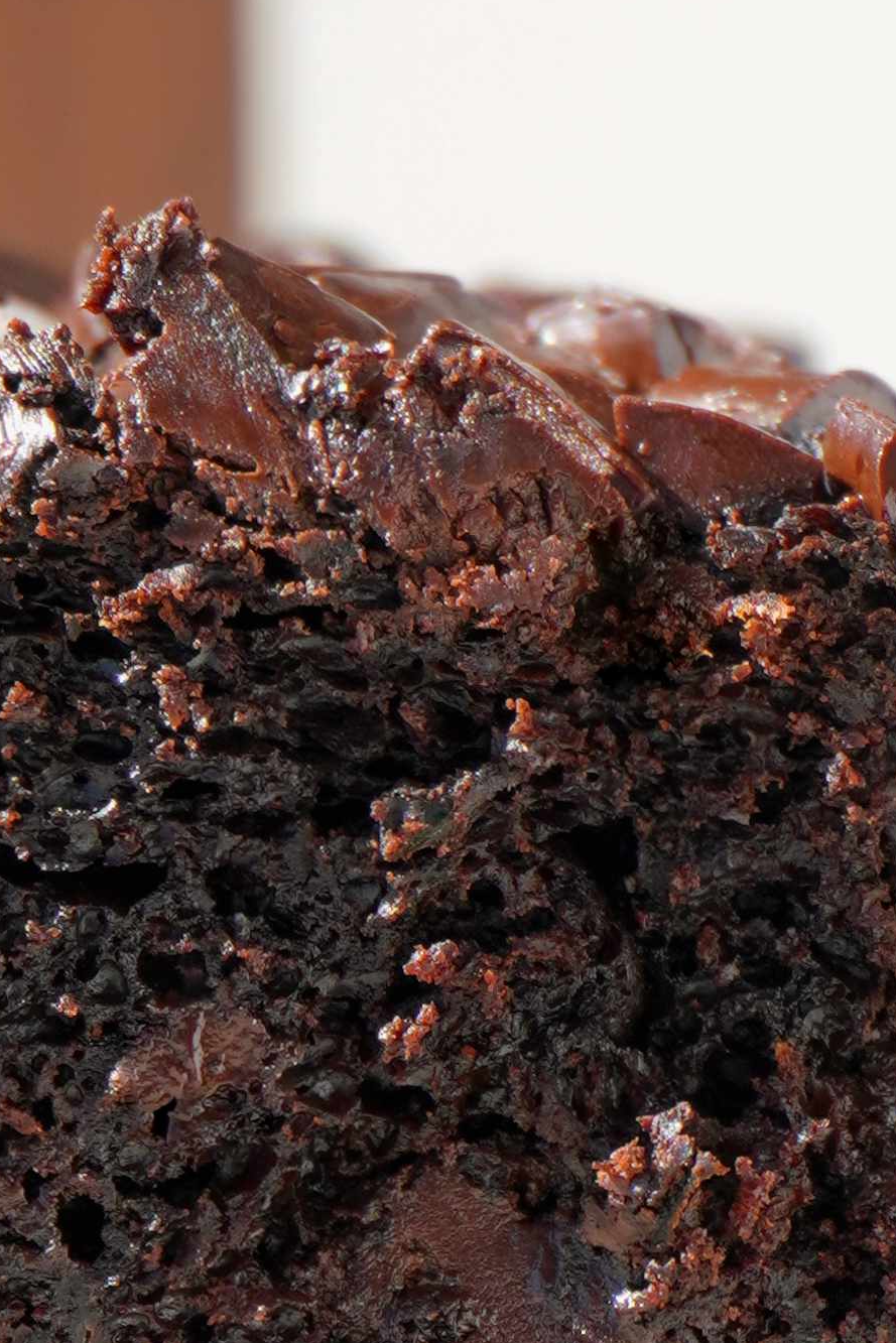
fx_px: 12540
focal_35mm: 336
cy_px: 980
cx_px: -277
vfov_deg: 6.1
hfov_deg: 4.1
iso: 100
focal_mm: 50
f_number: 7.1
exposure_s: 1/125
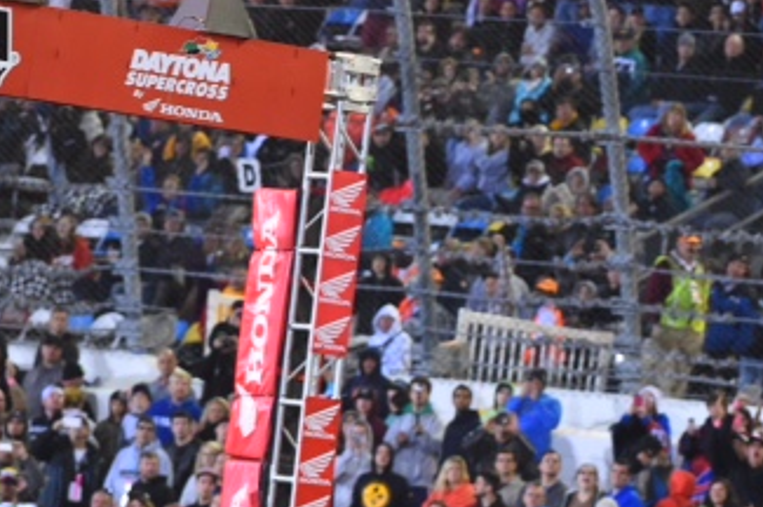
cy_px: 160
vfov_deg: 2.3
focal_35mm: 591
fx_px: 12513
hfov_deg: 3.5
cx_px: 657
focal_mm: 300
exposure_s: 1/1000
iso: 8000
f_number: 4.5
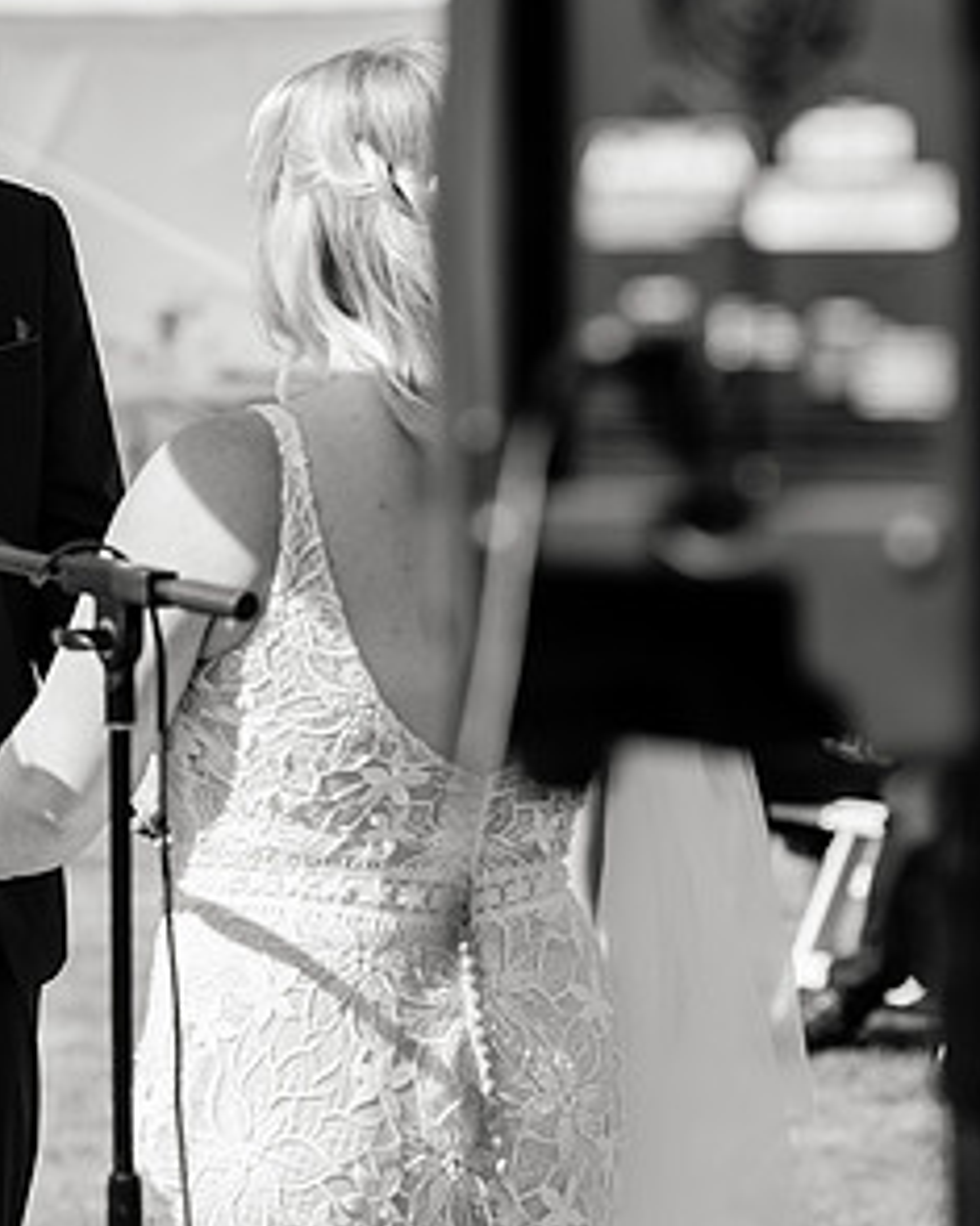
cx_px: -179
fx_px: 6711
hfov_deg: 8.3
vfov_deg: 10.4
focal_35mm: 185
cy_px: 482
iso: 125
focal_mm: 100
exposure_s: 1/800
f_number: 4
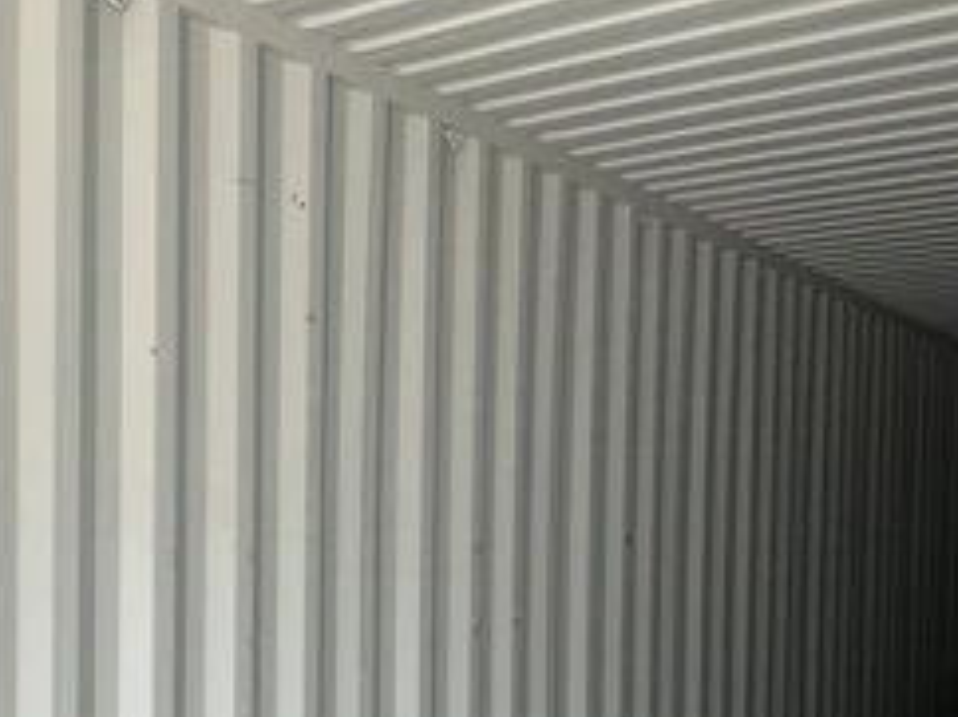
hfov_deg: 38.7
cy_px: 547
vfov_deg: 29.7
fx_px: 1327
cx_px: 241
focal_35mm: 48
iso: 20
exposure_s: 1/122
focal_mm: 3
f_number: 1.8
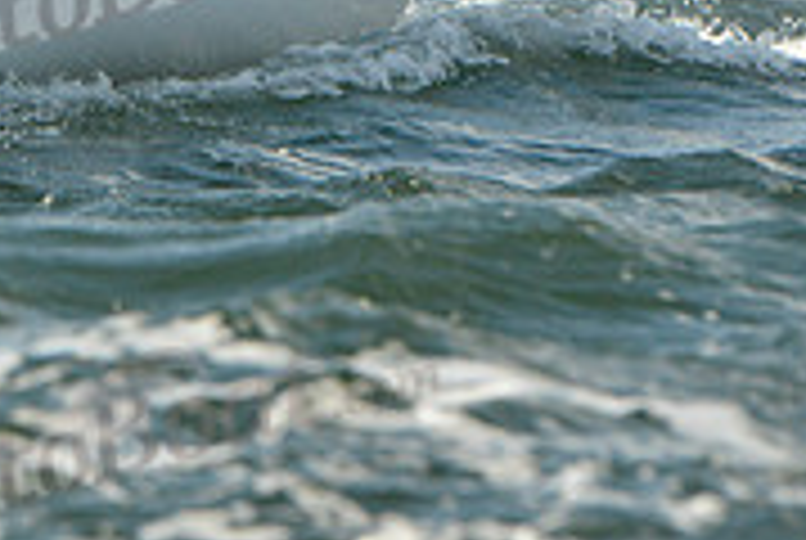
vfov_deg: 2.7
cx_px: -423
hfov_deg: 4.0
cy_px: -187
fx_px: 11594
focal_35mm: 517
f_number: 8
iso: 400
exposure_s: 1/1600
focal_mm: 160
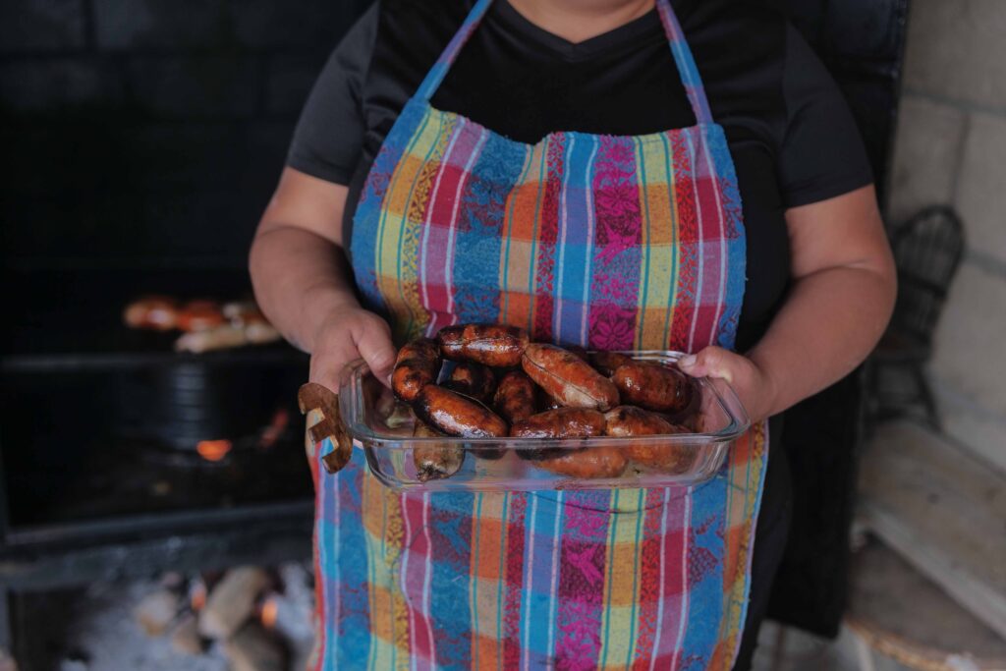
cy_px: 336
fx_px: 1397
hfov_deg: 39.6
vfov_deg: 27.0
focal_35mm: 50
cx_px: 503
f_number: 2.8
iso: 400
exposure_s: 1/200
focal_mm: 50
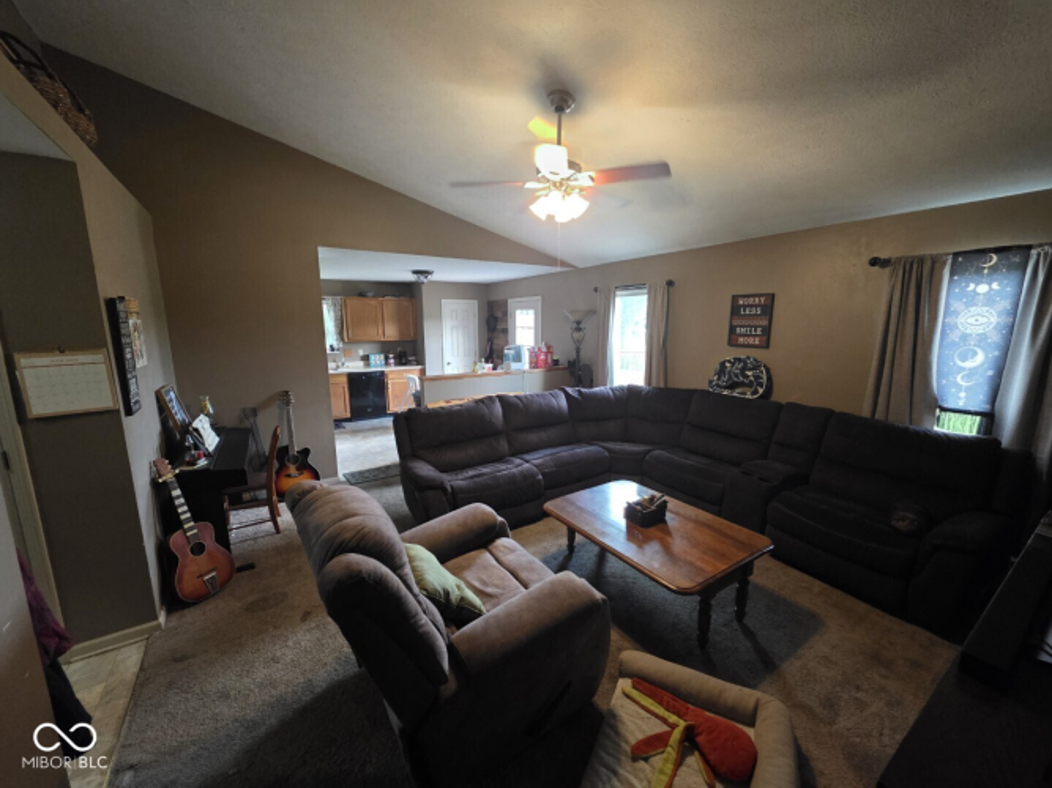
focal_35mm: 13
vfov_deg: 89.9
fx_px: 395
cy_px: 394
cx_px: 526
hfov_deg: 106.2
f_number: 1.9
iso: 800
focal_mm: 2.2
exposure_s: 1/60
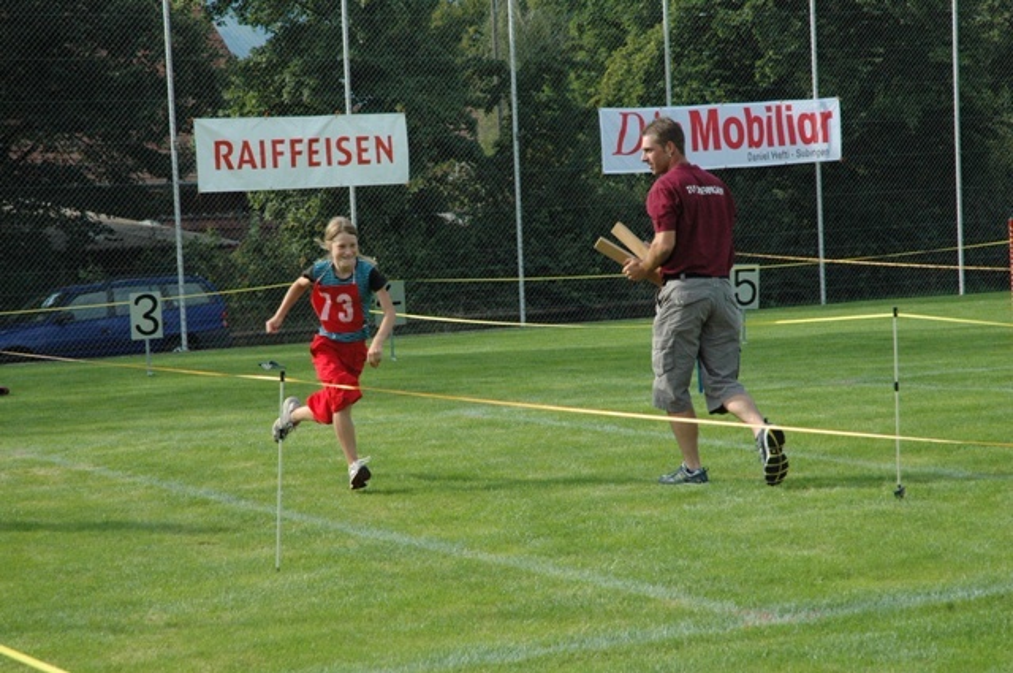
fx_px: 2951
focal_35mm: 105
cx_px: 506
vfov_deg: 13.0
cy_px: 336
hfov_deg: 19.5
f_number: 11
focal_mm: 70
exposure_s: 1/500
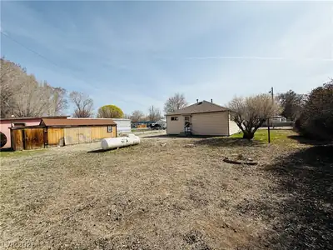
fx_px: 135
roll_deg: +1.1
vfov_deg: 85.7
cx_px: 166
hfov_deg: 102.1
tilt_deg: -0.2
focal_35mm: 14
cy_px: 125
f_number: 2.2
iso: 50
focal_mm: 2.22
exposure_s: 1/3891
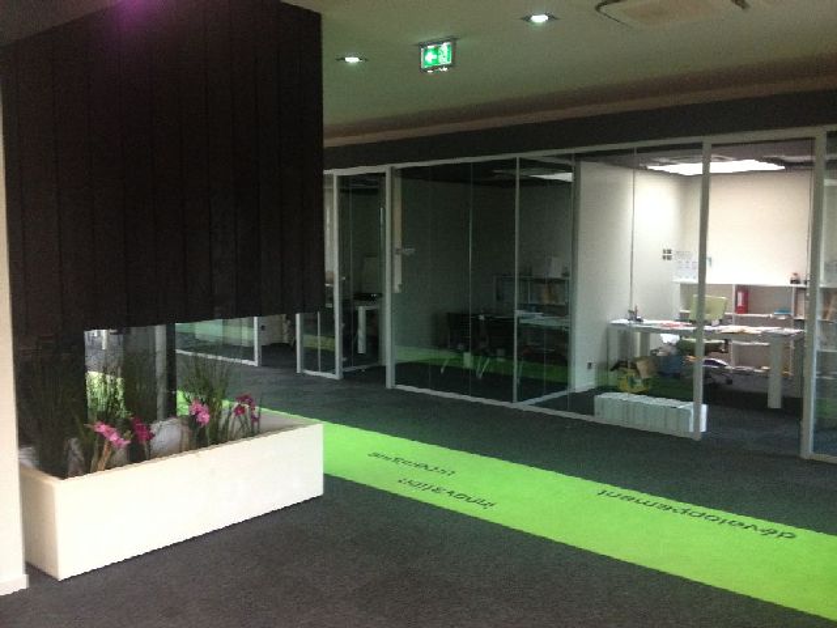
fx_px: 846
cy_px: 314
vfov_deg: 40.7
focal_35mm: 35
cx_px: 418
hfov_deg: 52.6
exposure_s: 1/20
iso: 200
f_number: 2.4
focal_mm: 4.28
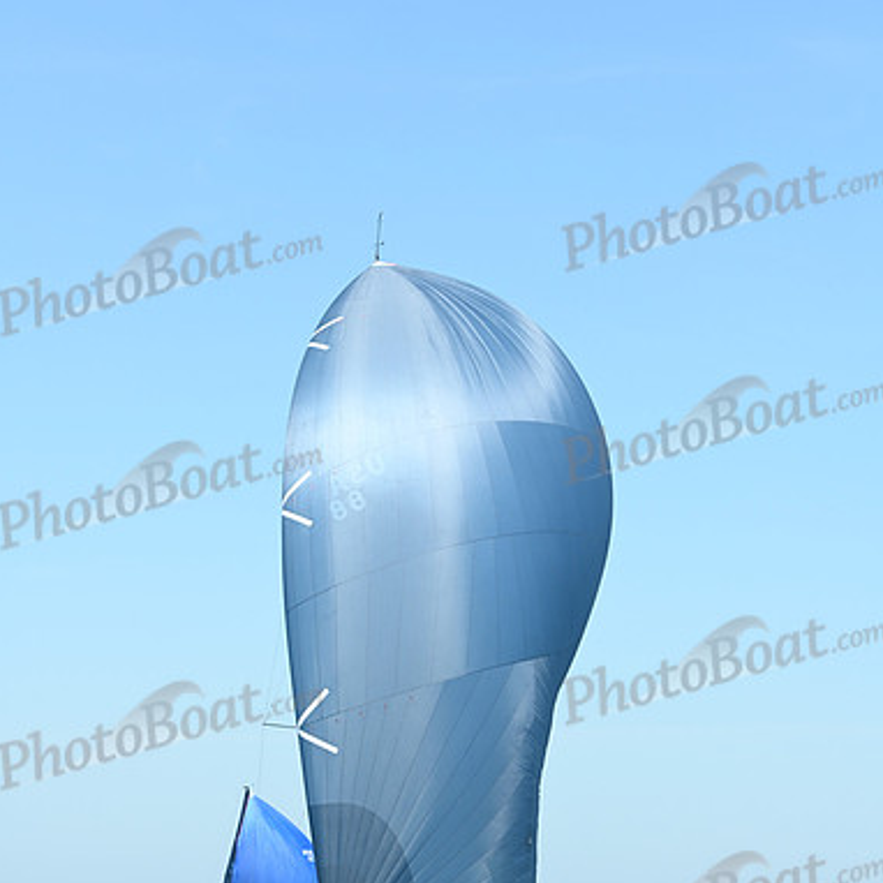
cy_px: 578
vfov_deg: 13.5
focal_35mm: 129
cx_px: 443
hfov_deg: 13.5
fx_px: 3723
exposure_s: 1/1000
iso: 320
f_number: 5.6
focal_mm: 100
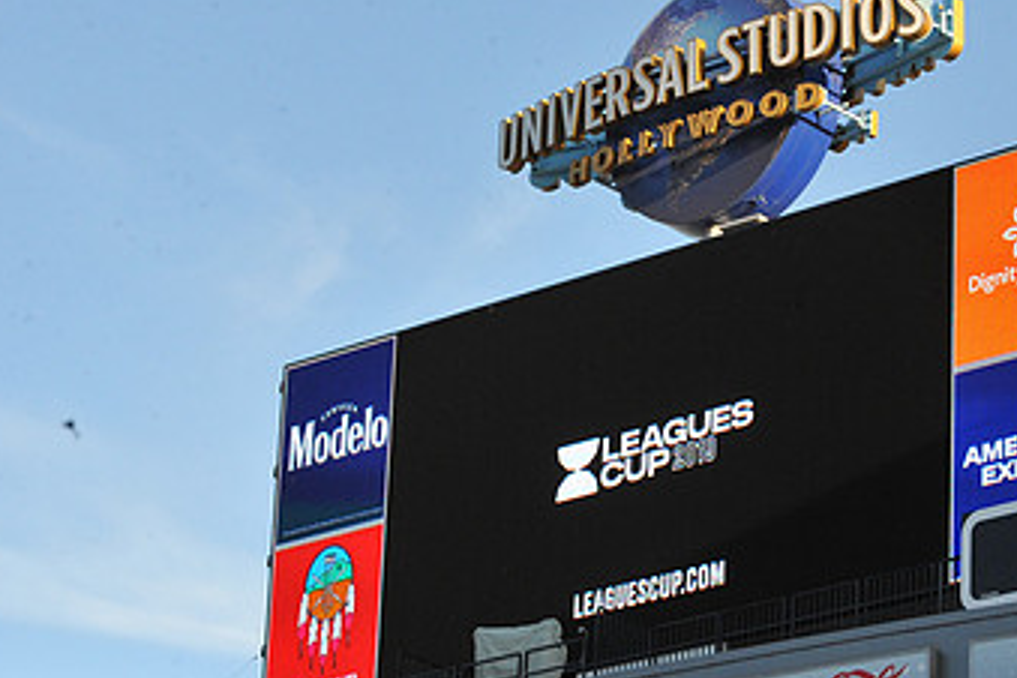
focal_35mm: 147
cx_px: 681
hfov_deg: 13.9
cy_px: 354
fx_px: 4152
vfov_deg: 9.3
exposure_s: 1/640
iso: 1600
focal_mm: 86
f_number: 14
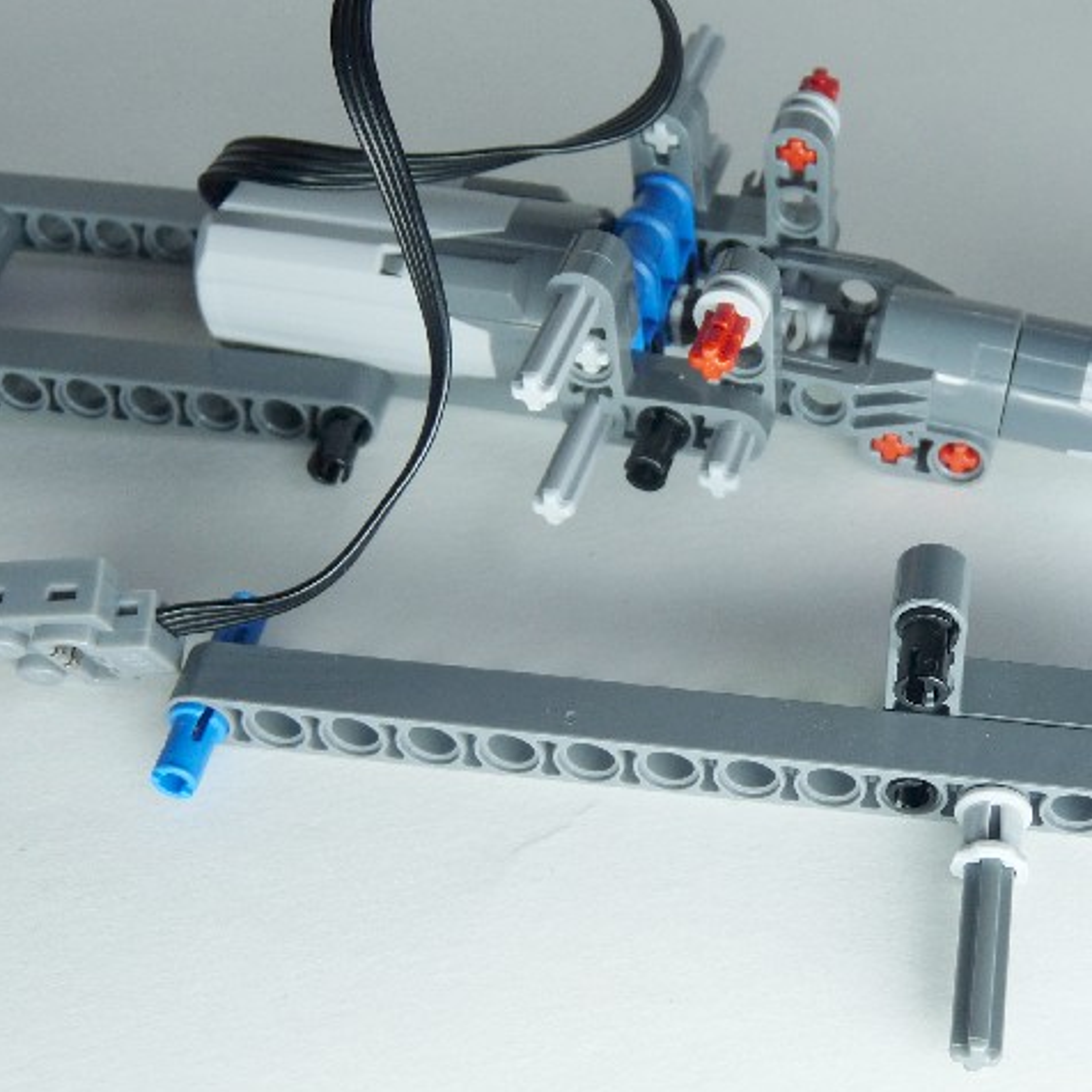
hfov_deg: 32.3
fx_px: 1856
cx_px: 798
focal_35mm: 52
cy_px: 596
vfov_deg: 32.8
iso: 100
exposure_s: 1/50
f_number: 3
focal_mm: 6.2
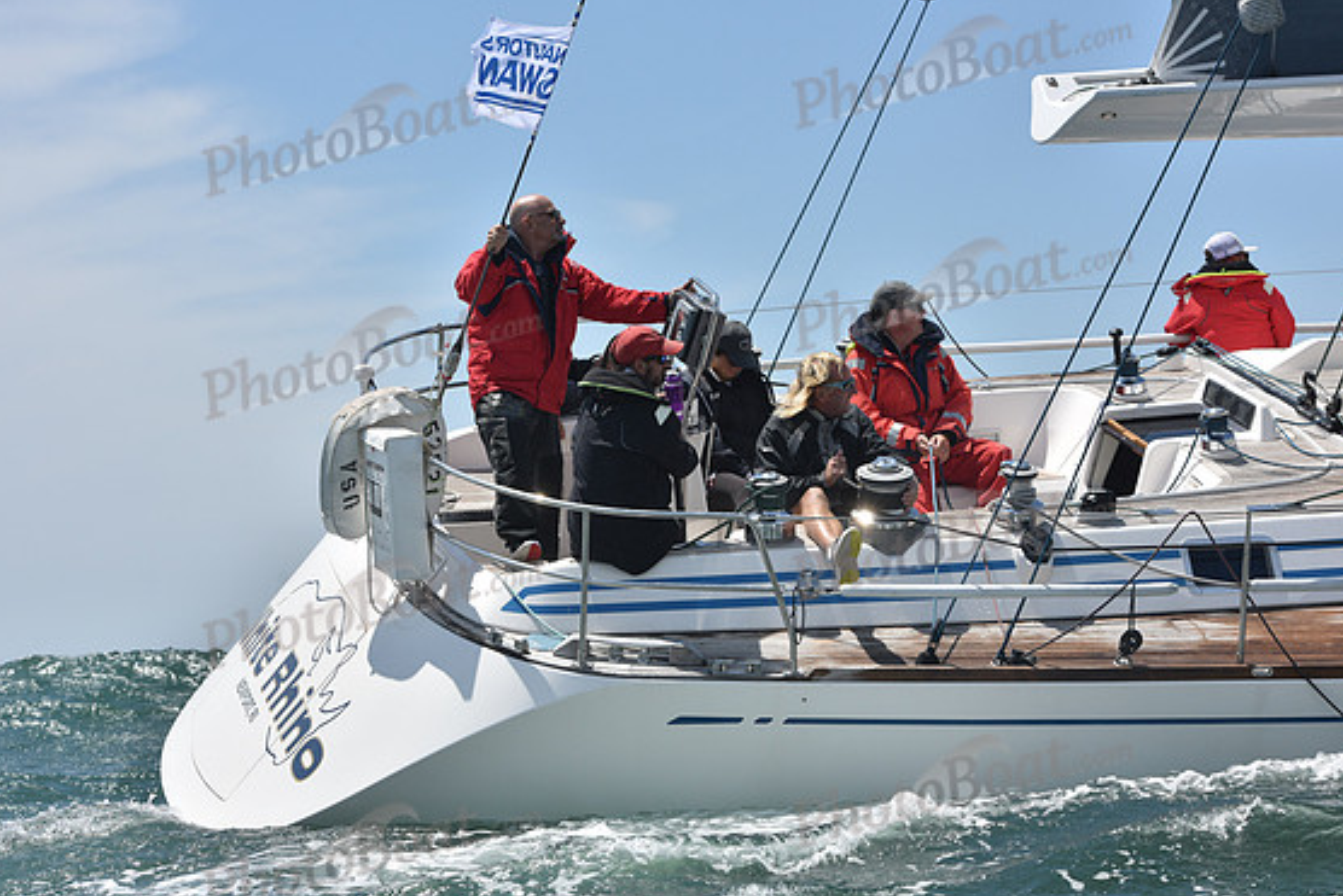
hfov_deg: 21.2
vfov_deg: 14.3
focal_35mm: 96
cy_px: 448
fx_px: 3582
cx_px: 669
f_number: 8
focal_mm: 92
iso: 250
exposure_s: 1/1250
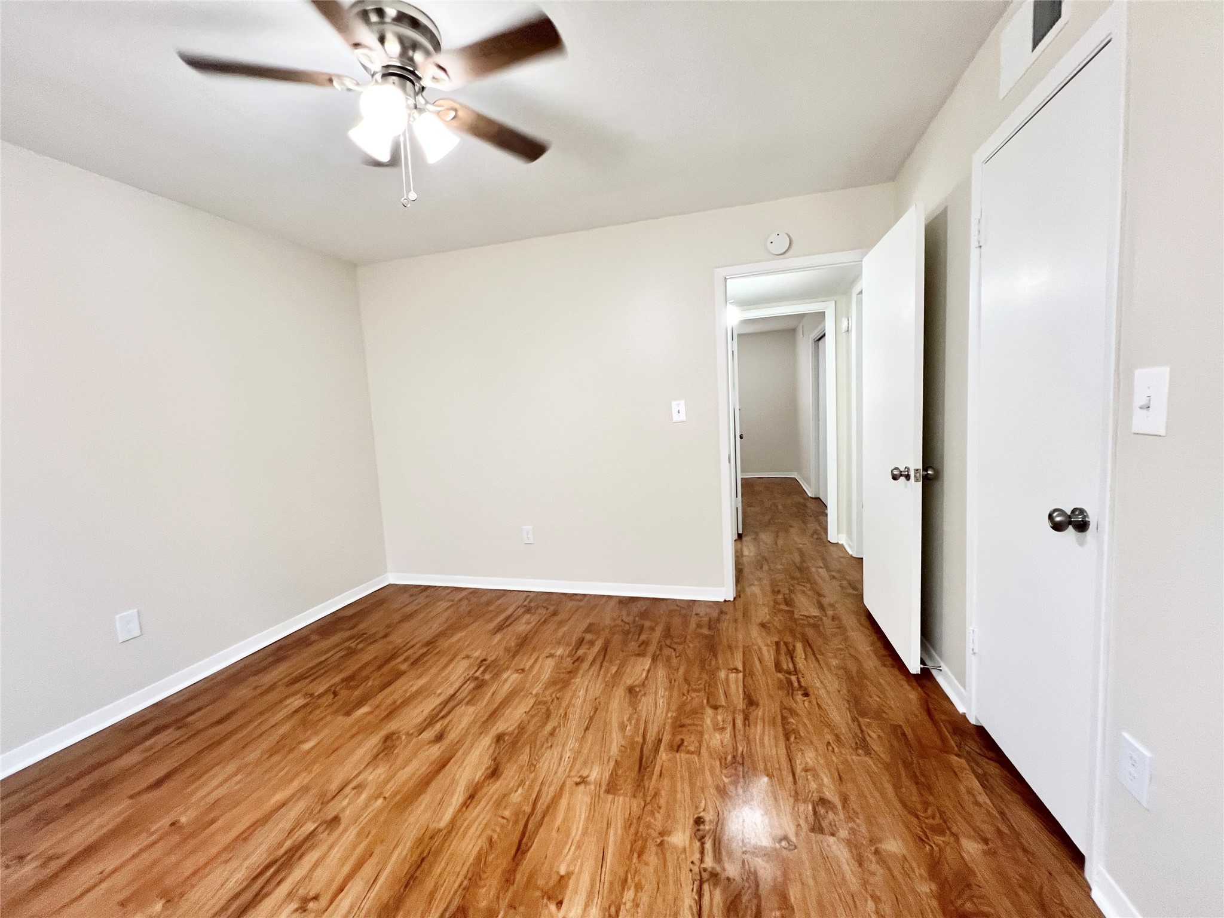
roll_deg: +2.7
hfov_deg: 106.2
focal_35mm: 13
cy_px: 459
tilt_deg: -6.5
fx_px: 460
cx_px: 612
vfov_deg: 89.9
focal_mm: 1.57
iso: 250
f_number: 1.8
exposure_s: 1/120
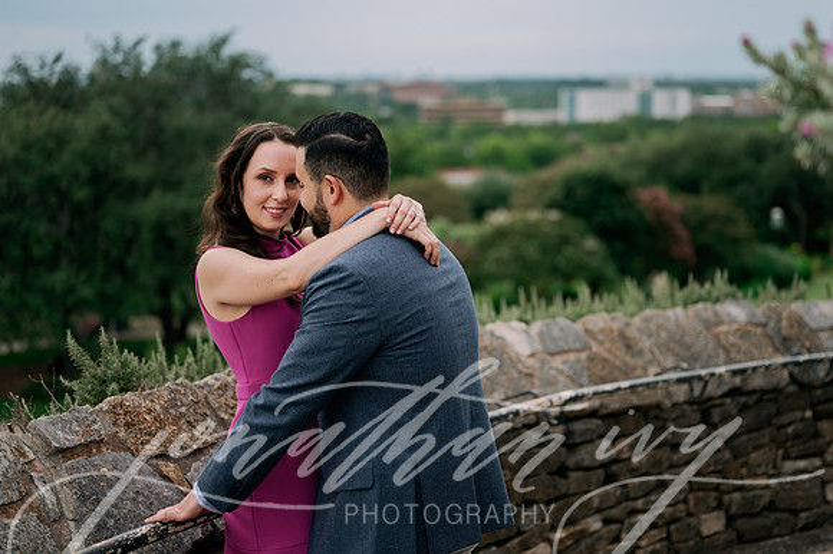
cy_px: 246
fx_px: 1286
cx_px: 444
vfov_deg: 24.3
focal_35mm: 56
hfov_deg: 35.9
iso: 80
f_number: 2
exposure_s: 1/400
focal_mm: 50
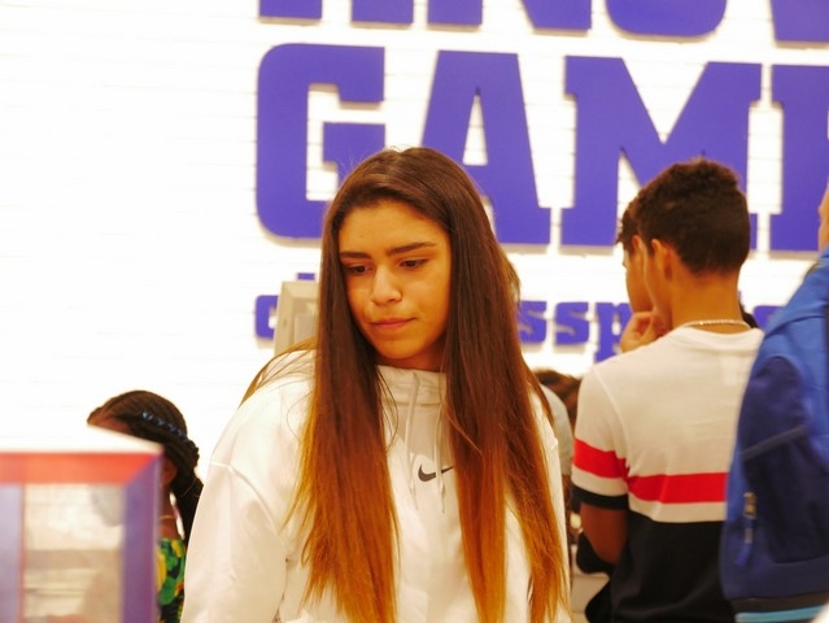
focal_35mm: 130
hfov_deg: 15.2
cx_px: 414
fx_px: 3115
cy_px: 312
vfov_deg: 11.4
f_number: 5.3
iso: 1600
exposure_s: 1/50
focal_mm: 65
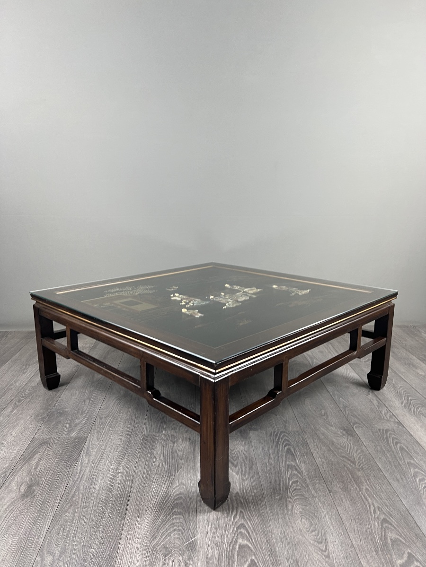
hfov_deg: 53.1
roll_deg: +0.2
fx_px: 427
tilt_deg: -12.3
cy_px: 284
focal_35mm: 26
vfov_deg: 67.3
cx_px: 213
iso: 100
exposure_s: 1/50
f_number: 1.5
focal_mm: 5.7
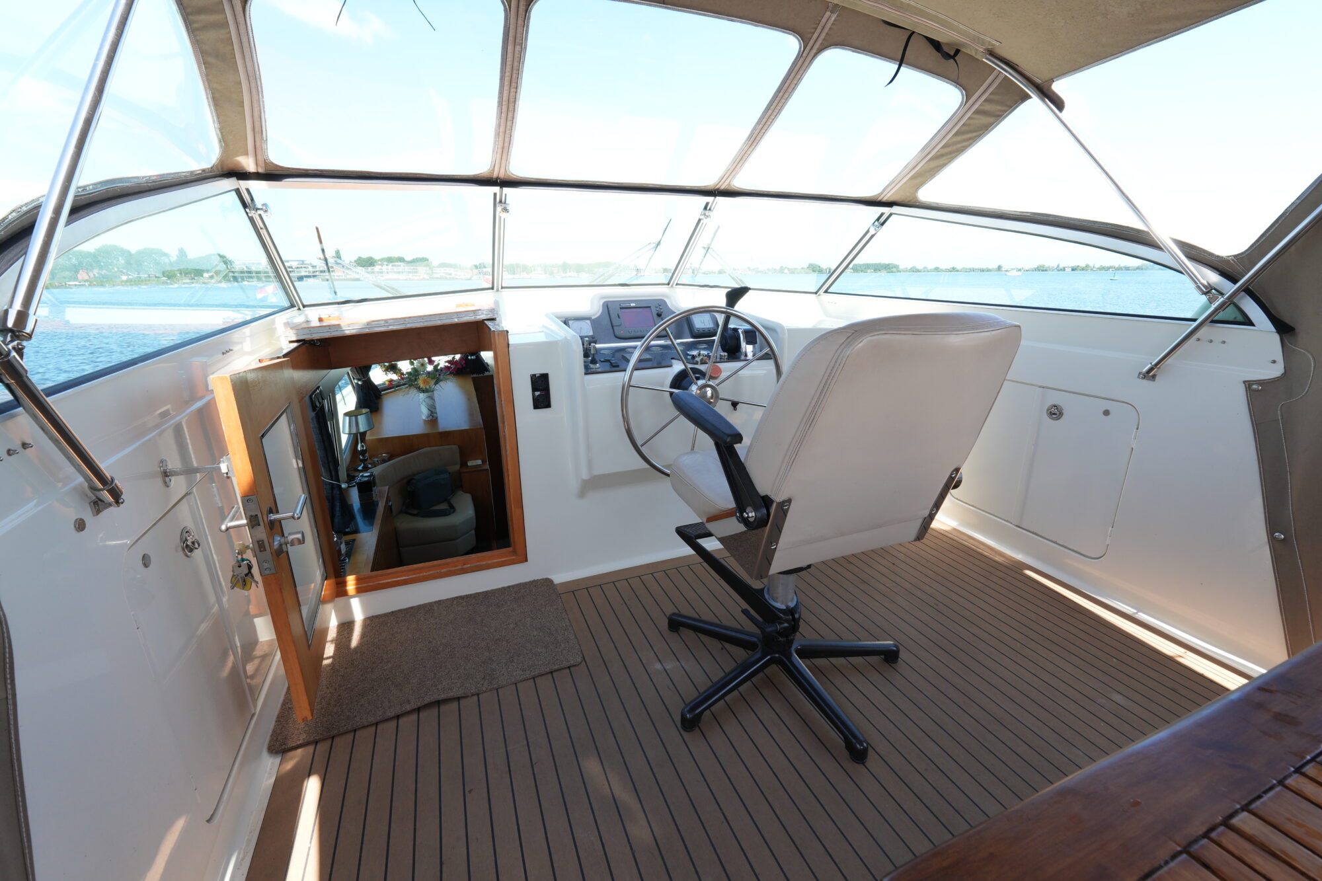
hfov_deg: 100.4
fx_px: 551
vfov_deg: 77.3
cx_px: 661
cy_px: 440
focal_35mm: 15
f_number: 8
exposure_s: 1/80
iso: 160
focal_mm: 10
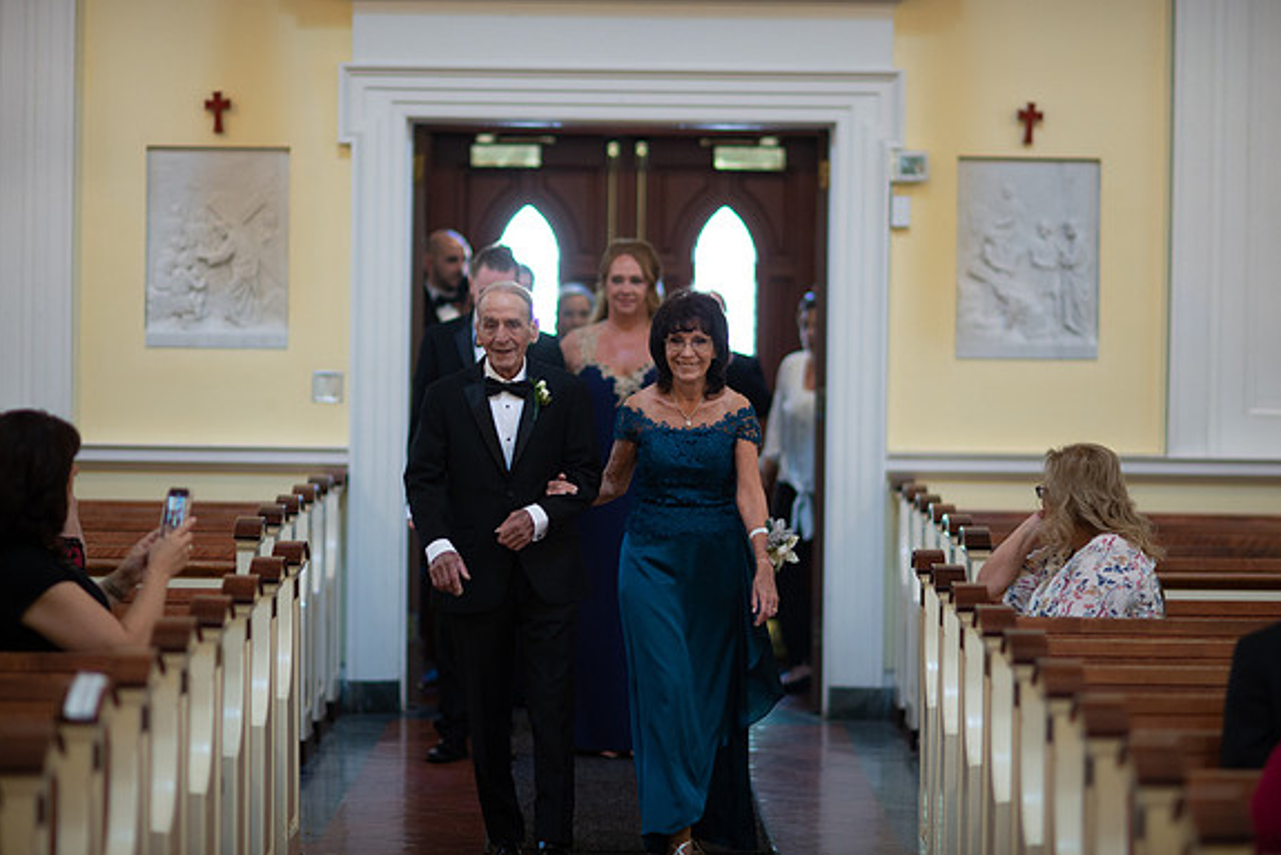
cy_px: 428
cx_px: 639
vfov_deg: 10.1
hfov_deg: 15.1
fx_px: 4842
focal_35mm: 136
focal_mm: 135
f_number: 2
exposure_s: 1/250
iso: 1600
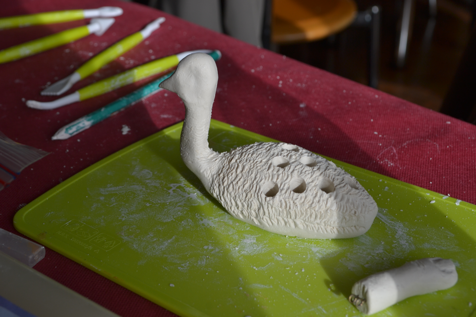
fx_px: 754
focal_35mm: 57
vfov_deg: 23.8
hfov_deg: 35.1
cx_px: 238
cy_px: 158
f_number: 7.1
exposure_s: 1/125
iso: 100
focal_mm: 38
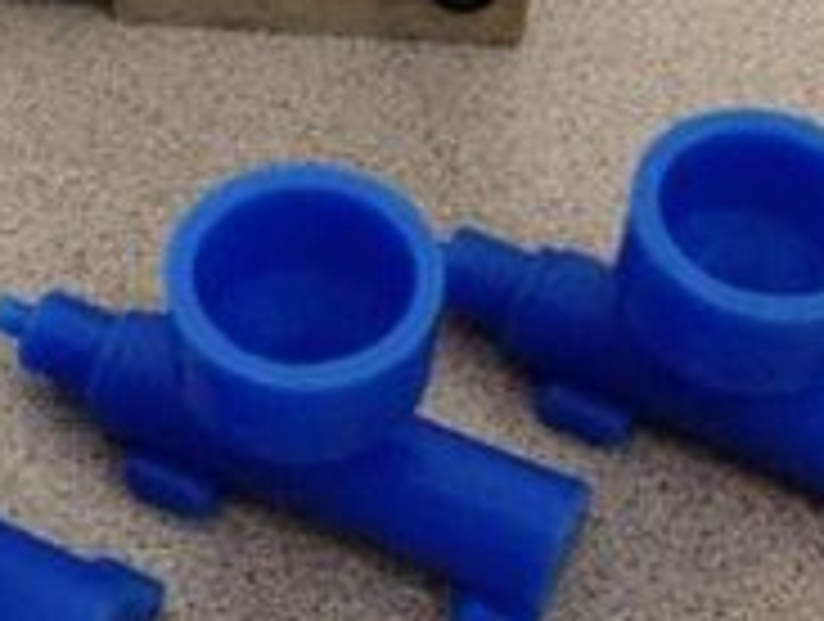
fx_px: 1717
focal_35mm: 72
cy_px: 162
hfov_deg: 26.9
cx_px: 306
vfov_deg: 20.4
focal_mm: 4.12
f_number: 2.4
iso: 800
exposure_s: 1/15
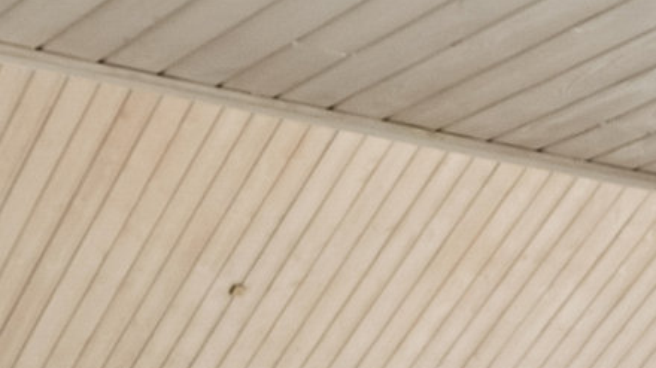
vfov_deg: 7.4
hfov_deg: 14.3
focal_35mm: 150
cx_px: 400
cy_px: 986
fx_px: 2608
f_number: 13
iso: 400
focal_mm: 21
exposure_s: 1/2.5
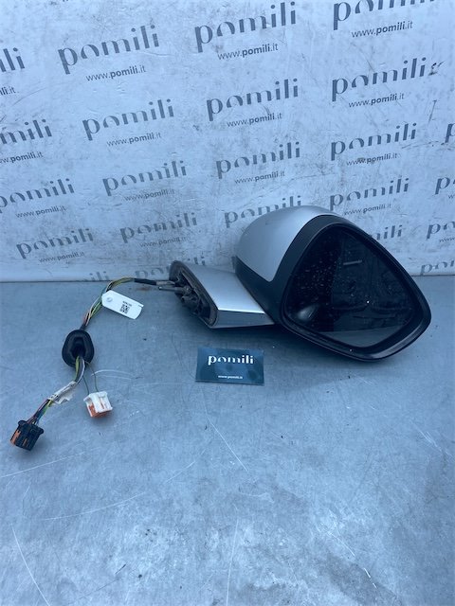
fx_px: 456
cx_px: 228
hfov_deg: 53.1
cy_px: 303
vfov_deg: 67.3
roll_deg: -3.4
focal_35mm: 26
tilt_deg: -40.6
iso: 32
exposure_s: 1/845
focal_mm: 4.25
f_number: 1.8
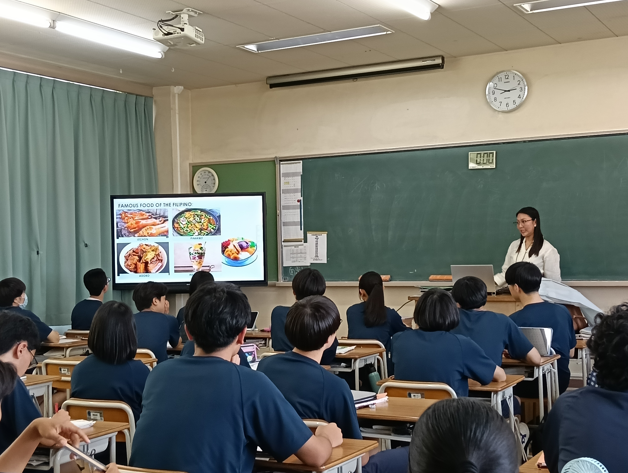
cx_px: 314
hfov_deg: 38.1
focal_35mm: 50
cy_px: 236
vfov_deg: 29.2
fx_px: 908
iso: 200
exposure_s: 1/33.3
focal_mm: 3.98
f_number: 1.8
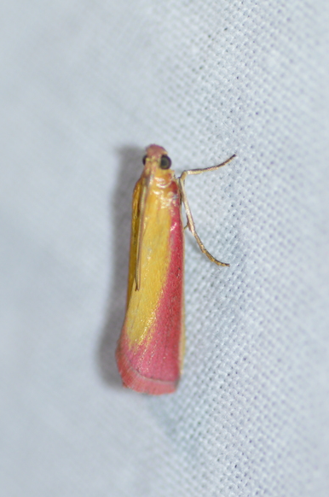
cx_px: 153
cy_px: 255
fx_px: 2270
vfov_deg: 12.5
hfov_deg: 8.3
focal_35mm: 165
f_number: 5
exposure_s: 1/60
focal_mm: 100
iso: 720
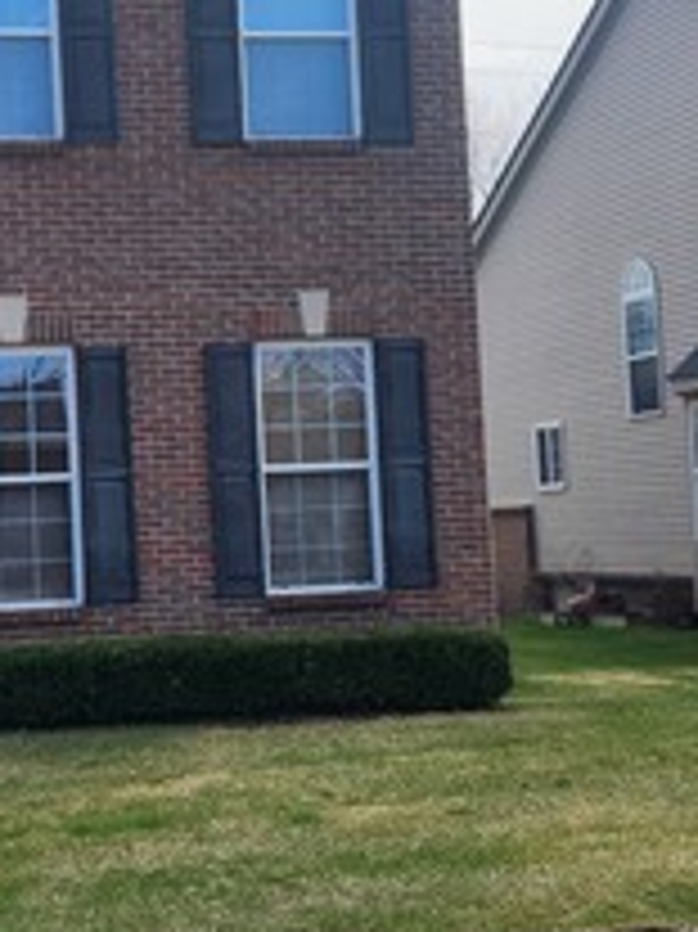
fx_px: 1992
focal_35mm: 74
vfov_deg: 26.3
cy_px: 407
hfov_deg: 19.7
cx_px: 171
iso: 20
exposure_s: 1/2216
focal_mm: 5.4
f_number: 1.8
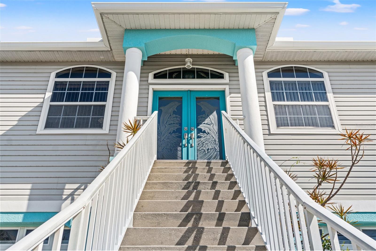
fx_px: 305
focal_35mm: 29
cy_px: 126
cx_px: 188
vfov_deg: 44.6
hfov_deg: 63.2
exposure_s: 1/500
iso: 400
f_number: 7.1
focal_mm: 19.5
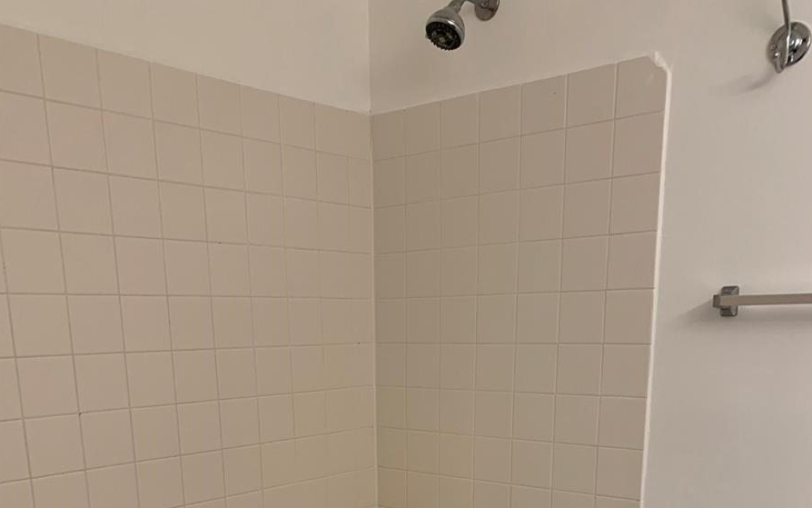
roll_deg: +0.2
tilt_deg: -14.6
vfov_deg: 31.7
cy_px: 515
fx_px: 819
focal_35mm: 37
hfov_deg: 52.7
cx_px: 405
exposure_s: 1/60
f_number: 1.8
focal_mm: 4.25
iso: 80
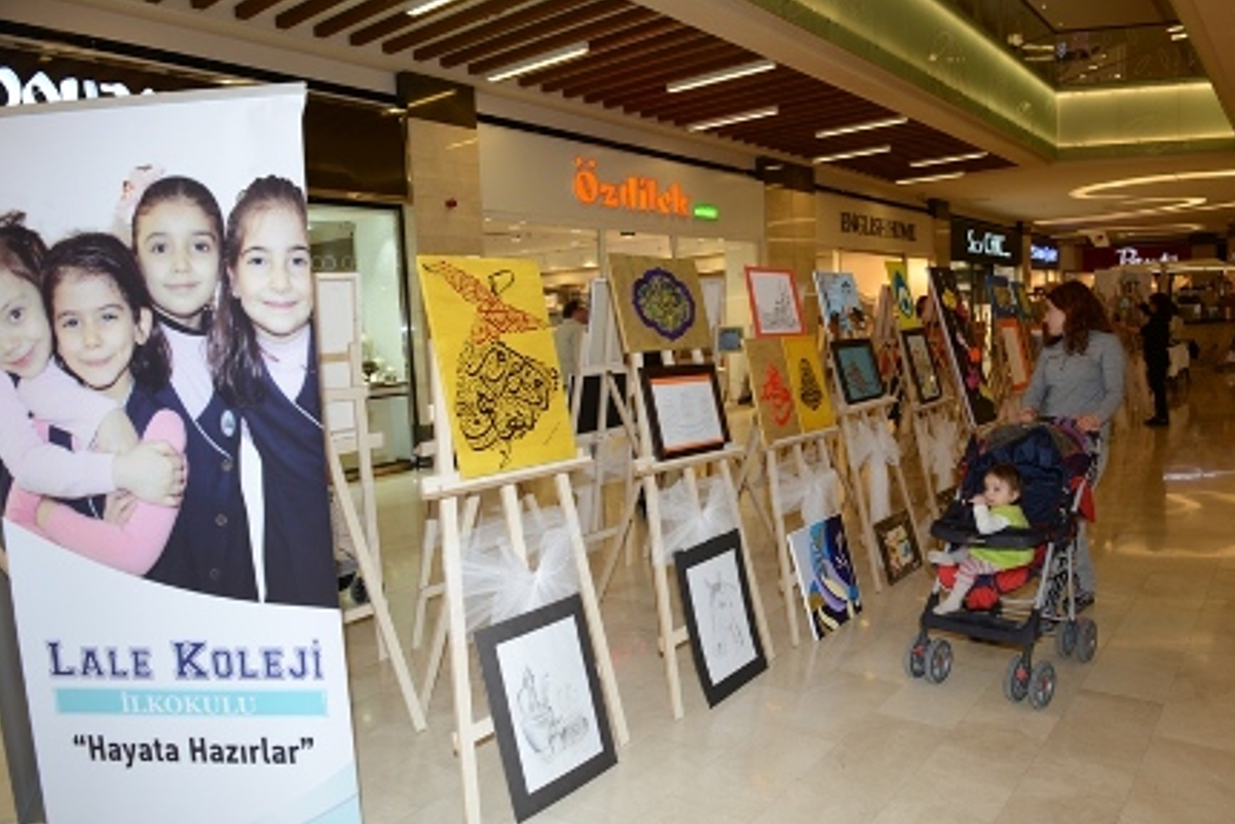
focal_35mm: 25
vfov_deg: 51.3
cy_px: 423
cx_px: 629
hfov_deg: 71.5
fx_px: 858
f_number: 5.6
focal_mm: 24
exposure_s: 1/60
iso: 320
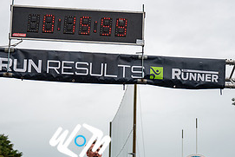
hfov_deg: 26.2
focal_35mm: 77
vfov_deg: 17.3
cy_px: 160
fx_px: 503
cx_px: 80
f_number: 2.8
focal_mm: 36
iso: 125
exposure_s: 1/1250
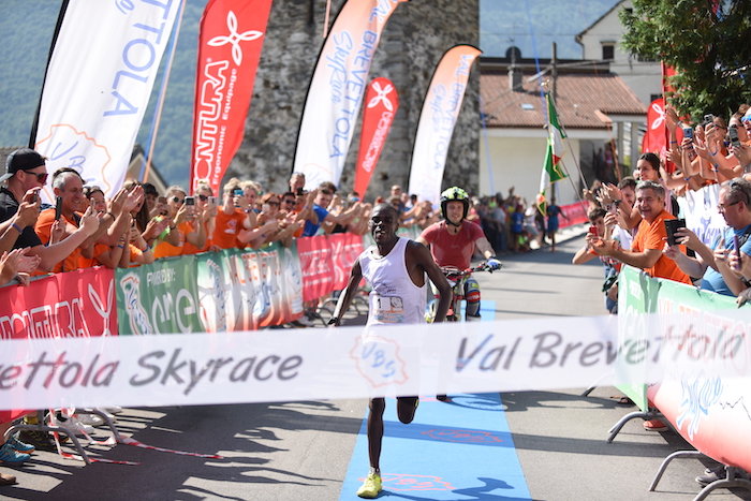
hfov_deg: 28.8
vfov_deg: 19.5
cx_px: 376
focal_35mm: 70
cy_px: 250
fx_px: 1460
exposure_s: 1/1600
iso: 200
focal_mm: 70
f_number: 2.8
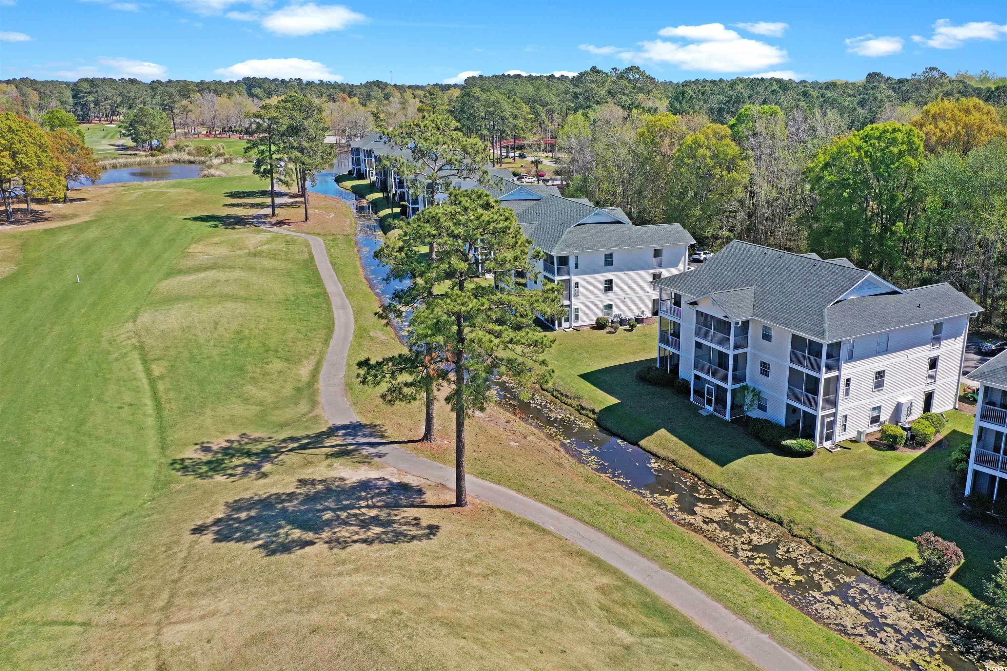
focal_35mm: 28
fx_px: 783
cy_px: 336
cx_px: 504
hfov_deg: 65.5
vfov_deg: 46.4
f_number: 5.6
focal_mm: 10.26
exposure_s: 1/400
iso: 100
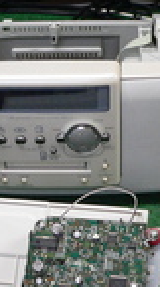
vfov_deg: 20.7
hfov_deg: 11.7
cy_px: 181
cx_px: 67
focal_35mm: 103
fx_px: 781
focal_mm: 6
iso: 200
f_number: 2.8
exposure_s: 1/30
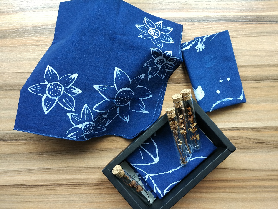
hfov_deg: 60.0
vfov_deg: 46.8
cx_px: 139
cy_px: 104
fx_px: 241
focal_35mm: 30
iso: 176
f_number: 2
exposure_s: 1/50
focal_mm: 4.12
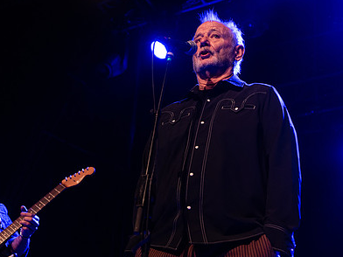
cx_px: 111
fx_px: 634
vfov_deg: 22.9
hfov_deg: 30.0
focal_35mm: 64
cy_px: 131
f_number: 3.2
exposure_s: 1/400
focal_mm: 45
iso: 2500
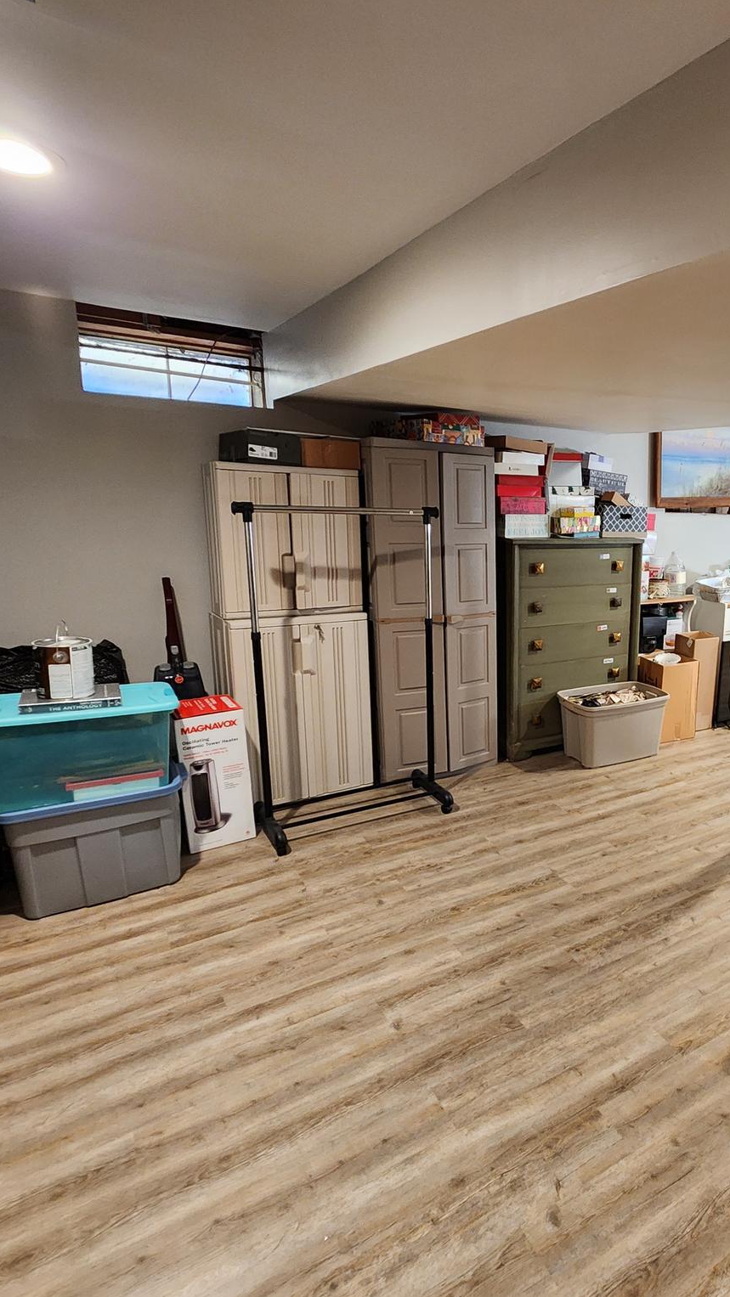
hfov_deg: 52.9
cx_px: 624
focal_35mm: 19
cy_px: 650
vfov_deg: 89.6
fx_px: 654
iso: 500
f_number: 2.2
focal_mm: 2.2
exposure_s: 1/30
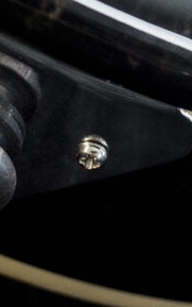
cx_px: 93
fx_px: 1053
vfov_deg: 15.3
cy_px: -152
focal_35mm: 126
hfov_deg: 10.4
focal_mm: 18.3
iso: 400
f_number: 4
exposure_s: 1/250
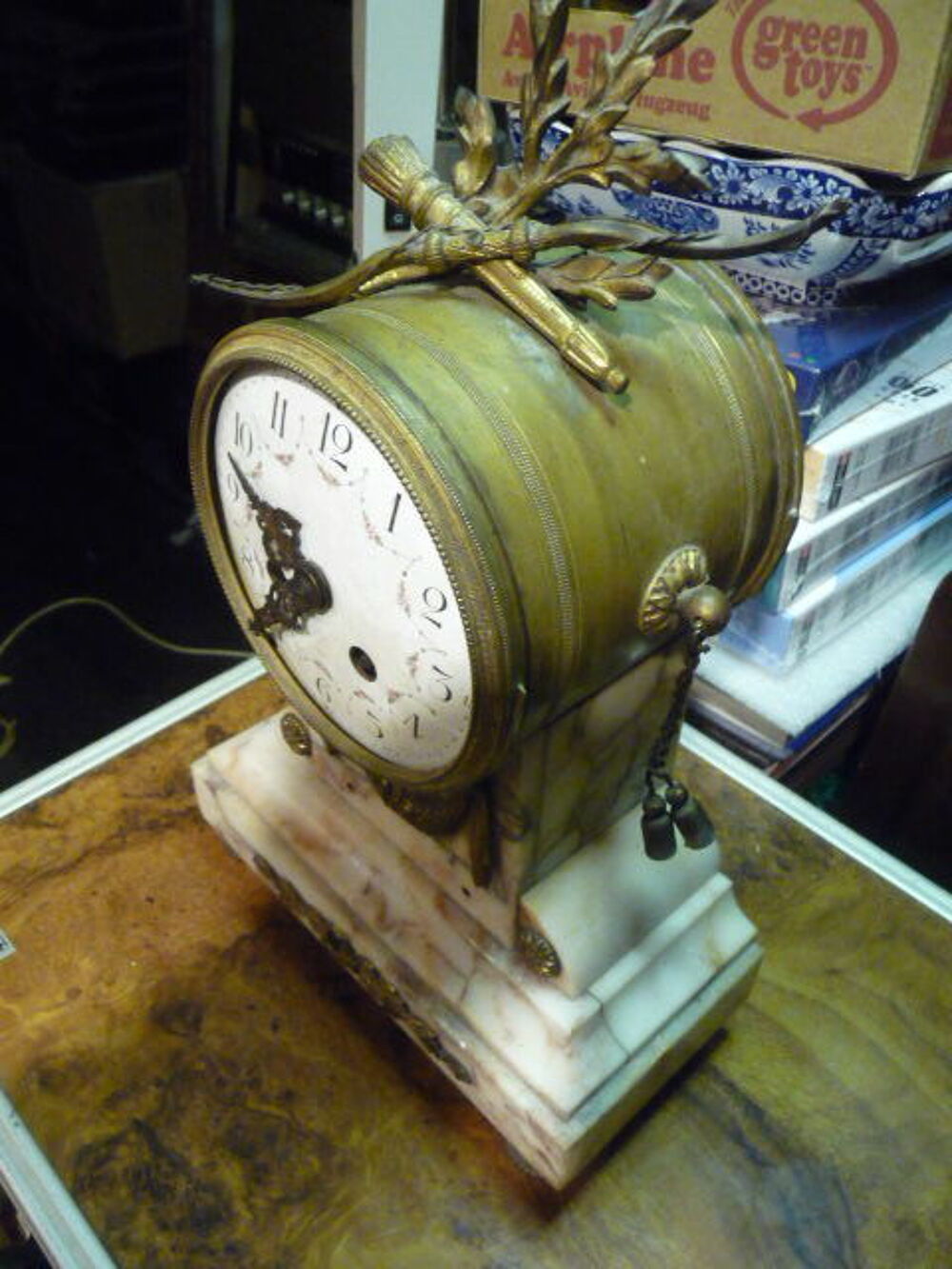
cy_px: 634
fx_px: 1027
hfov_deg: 49.8
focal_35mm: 28
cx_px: 476
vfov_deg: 63.4
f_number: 3.3
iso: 800
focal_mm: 4.7
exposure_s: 1/25
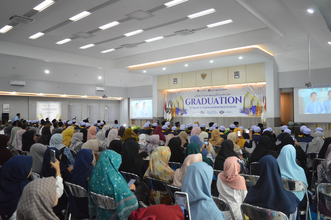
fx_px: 331
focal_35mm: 36
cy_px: 110
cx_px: 166
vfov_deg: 36.8
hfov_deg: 53.2
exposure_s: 1/250
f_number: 4
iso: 3200
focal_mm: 24
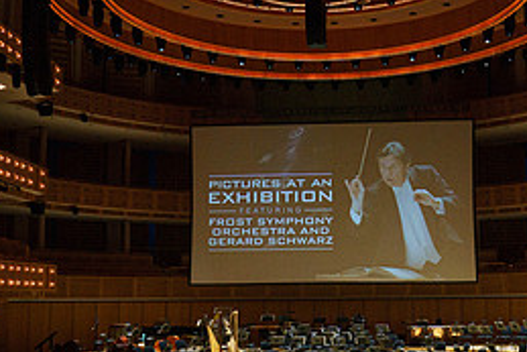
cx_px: 315
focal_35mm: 55
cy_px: 227
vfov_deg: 24.6
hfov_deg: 36.1
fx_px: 806
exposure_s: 1/200
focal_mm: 24
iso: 3200
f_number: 7.1
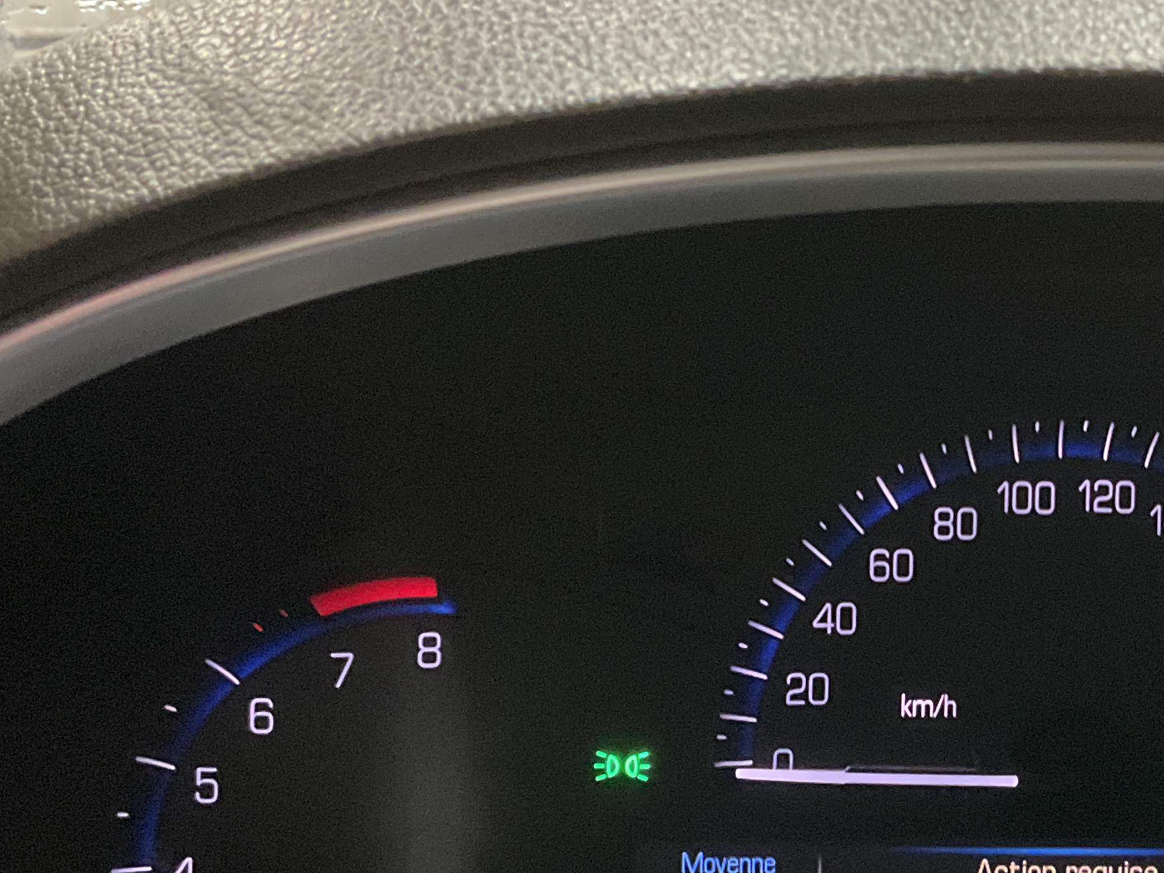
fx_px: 2118
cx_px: 1007
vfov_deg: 23.1
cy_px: 614
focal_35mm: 63
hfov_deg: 29.7
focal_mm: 3
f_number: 1.8
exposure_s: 1/30
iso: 400
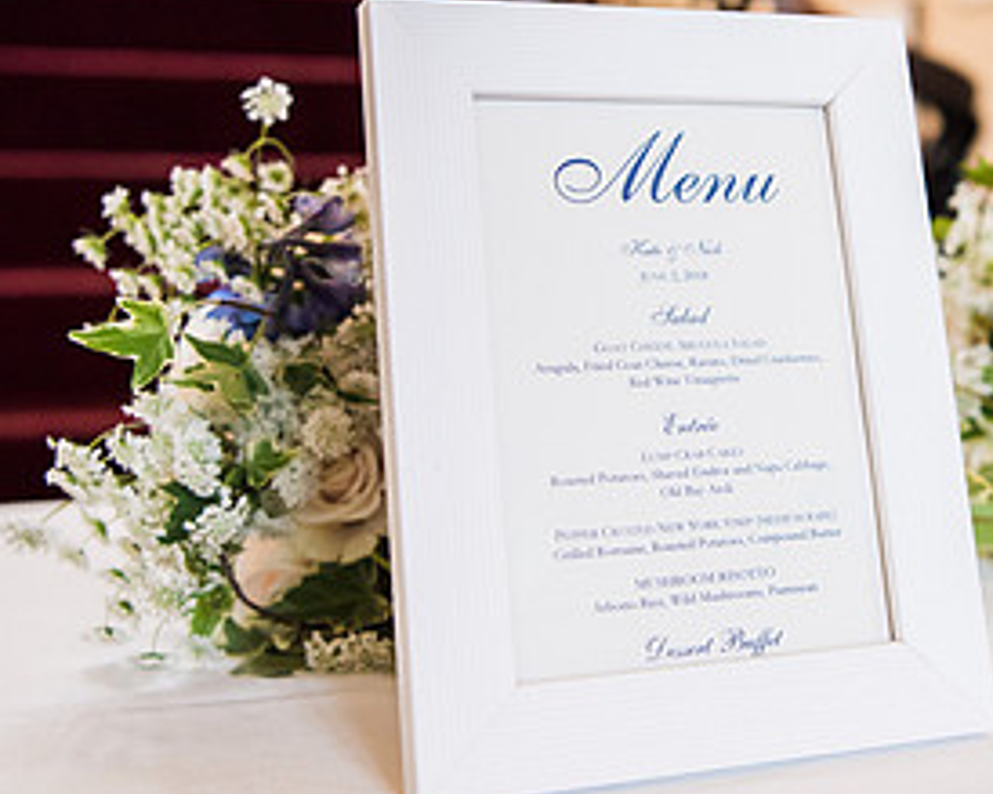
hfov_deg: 27.4
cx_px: 798
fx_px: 1998
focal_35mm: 68
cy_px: 149
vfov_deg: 22.1
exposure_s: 1/125
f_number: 2.8
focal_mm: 32
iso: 1000
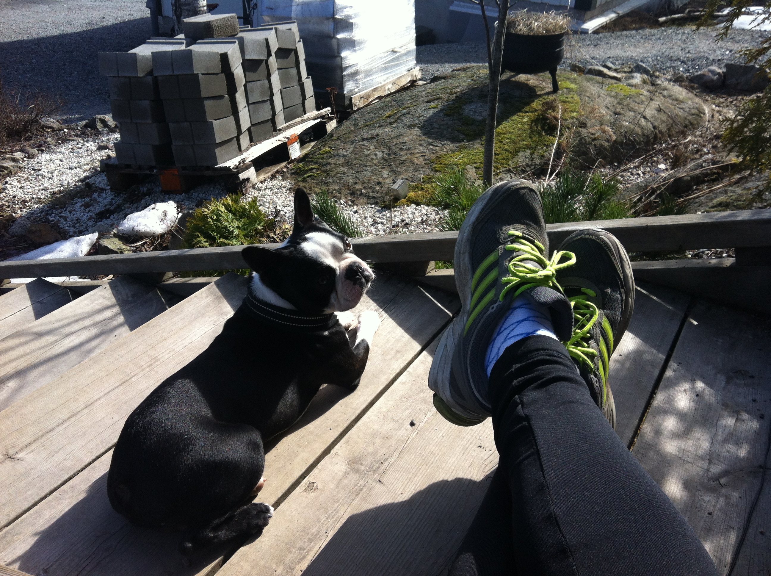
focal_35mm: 35
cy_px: 288
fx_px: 778
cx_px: 386
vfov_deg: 40.6
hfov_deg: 52.7
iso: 80
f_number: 2.8
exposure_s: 1/794
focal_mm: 3.85
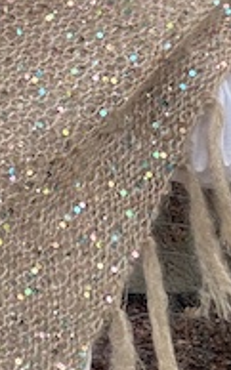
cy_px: 4
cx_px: -97
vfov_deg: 19.3
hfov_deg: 12.0
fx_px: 1059
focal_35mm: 105
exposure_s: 1/121
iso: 50
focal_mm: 2.69
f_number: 1.9
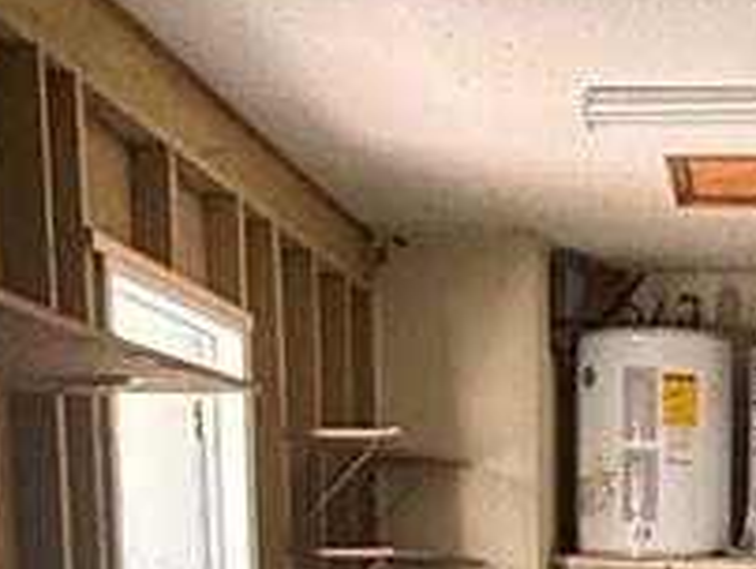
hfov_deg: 22.7
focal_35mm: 83
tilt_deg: -8.5
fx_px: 1815
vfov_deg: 16.2
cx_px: 730
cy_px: 876
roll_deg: -0.8
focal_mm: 2.22
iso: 320
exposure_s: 1/69
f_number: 2.2
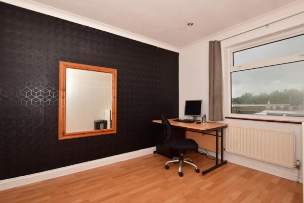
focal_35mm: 16
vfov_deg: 73.7
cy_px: 101
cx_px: 146
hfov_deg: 96.7
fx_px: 135
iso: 200
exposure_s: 1/200
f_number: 13
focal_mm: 10
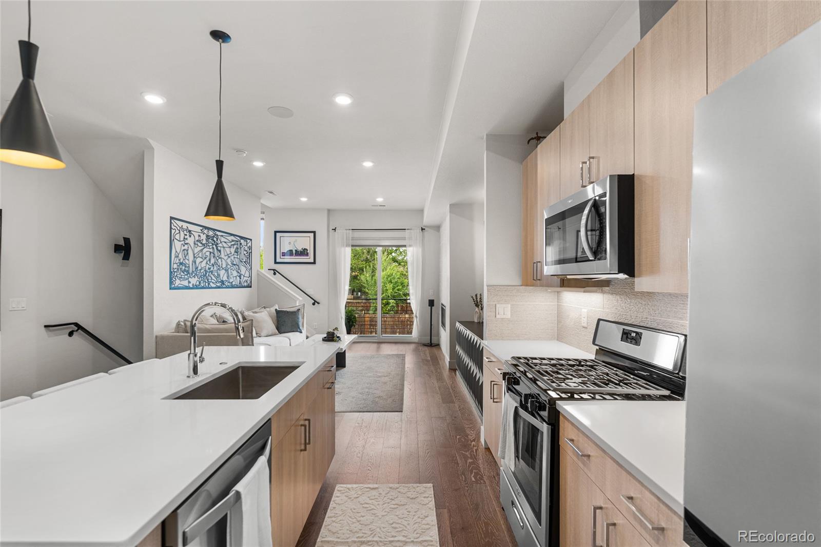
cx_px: 410
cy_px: 274
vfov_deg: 73.7
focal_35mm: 16
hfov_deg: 96.7
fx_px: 365
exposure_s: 1/4
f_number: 4
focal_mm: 16
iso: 100
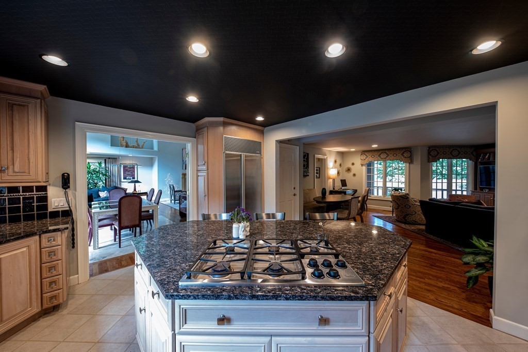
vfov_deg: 90.1
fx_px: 176
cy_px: 176
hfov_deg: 112.6
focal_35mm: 12
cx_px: 264
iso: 200
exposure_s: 1
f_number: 8
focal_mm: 12
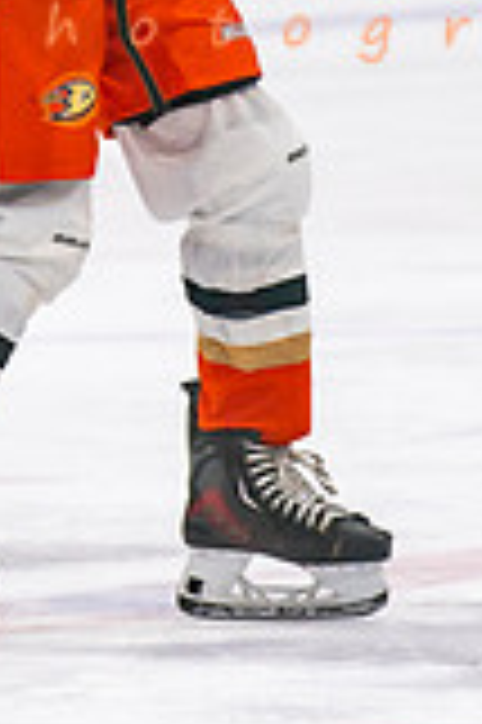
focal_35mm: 848
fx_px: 17066
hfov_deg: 1.6
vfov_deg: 2.4
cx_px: 84
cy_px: 133
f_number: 2.8
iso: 800
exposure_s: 1/640
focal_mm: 168
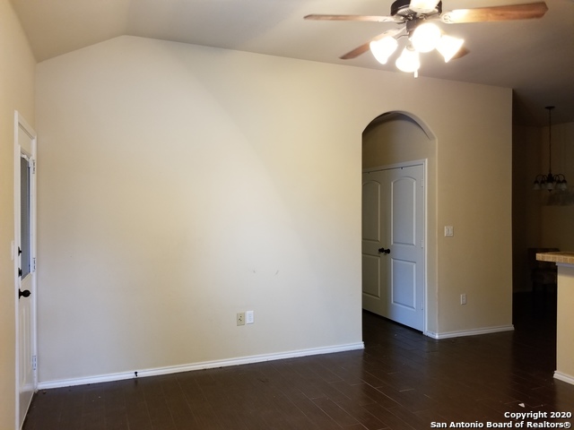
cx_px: 287
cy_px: 215
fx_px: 431
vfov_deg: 53.1
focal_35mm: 26
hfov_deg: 67.3
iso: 250
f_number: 1.7
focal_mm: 4.25
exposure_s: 1/17
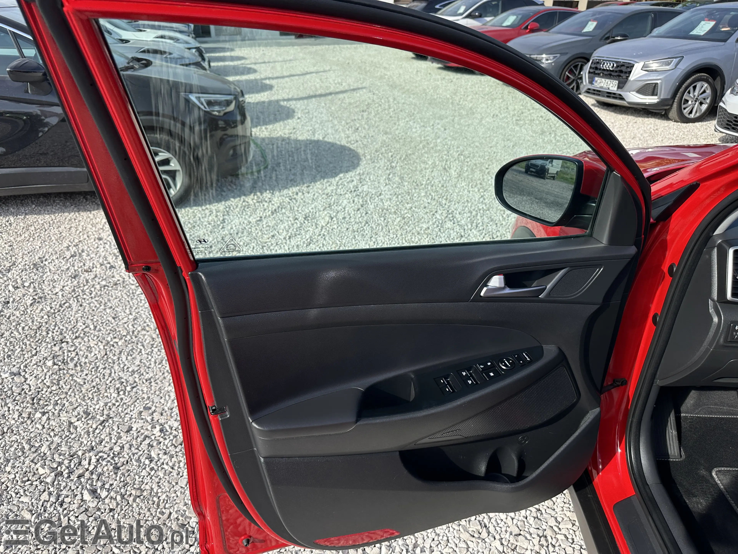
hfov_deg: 71.6
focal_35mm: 24
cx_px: 369
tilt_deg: -29.0
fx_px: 512
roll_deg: -1.7
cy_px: 277
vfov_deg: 56.8
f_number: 1.78
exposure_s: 1/2252
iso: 80
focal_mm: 6.86
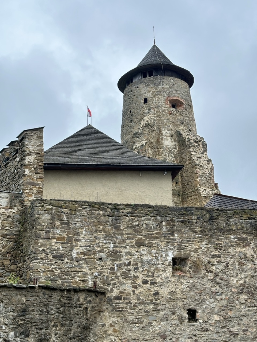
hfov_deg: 30.3
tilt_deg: +16.0
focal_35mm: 48
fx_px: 475
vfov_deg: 39.7
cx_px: 128
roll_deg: +1.5
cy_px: 171
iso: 64
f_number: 1.78
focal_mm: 6.86
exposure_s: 1/2028
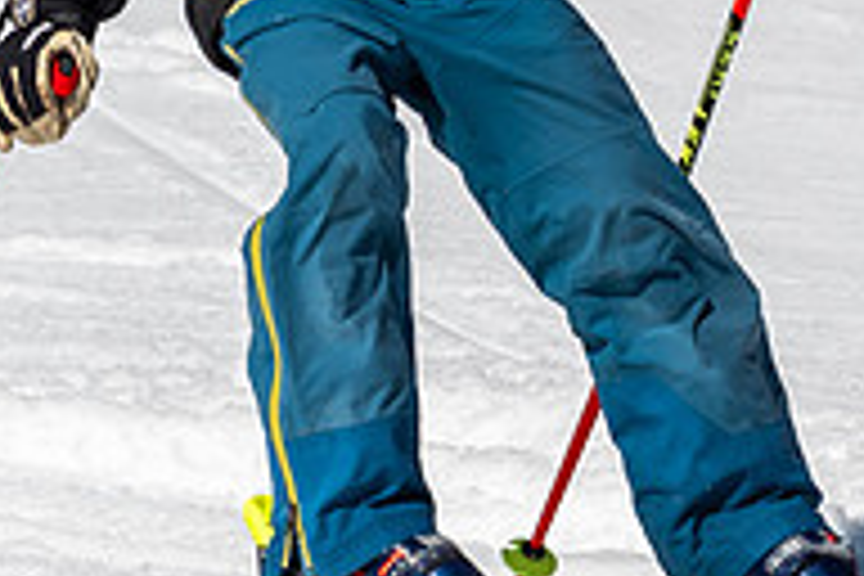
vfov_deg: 0.6
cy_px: -122
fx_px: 53732
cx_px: 287
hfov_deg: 0.9
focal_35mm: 2239
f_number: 8
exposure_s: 1/2000
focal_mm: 400
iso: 200
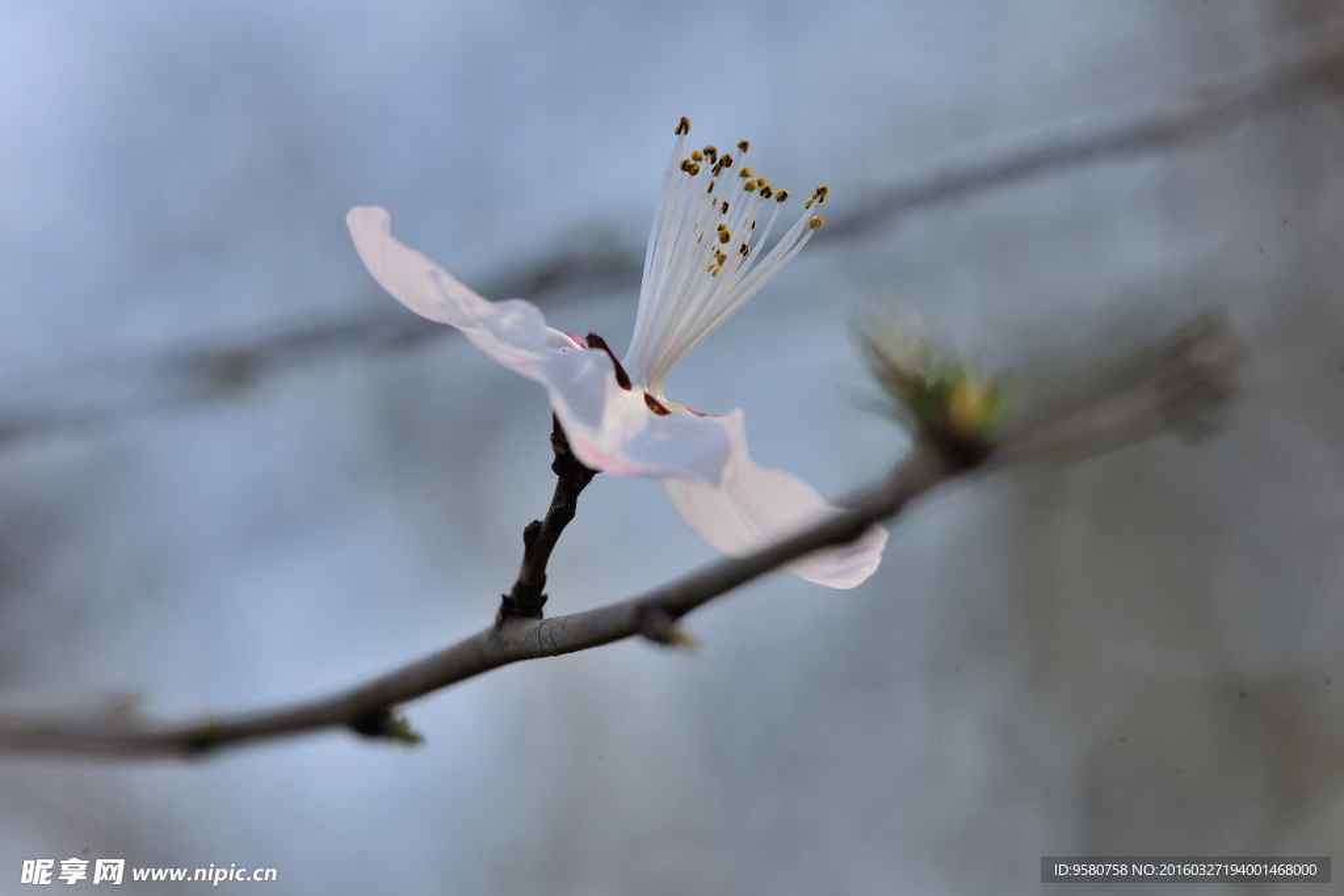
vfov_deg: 13.0
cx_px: 672
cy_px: 448
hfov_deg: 19.5
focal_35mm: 105
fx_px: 3920
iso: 100
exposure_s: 1/25
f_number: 13
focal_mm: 105
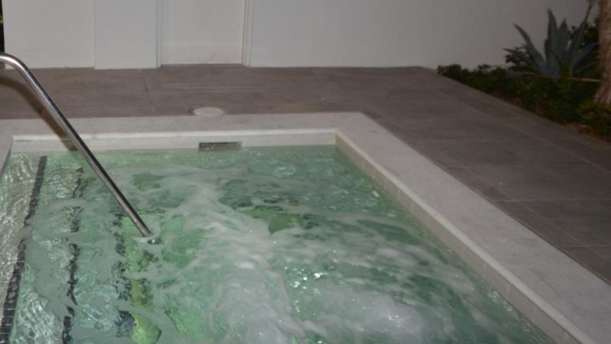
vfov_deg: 33.8
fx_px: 551
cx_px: 158
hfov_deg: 55.4
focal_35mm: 34
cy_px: 75
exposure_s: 1/60
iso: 800
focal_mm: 12
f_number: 4.5
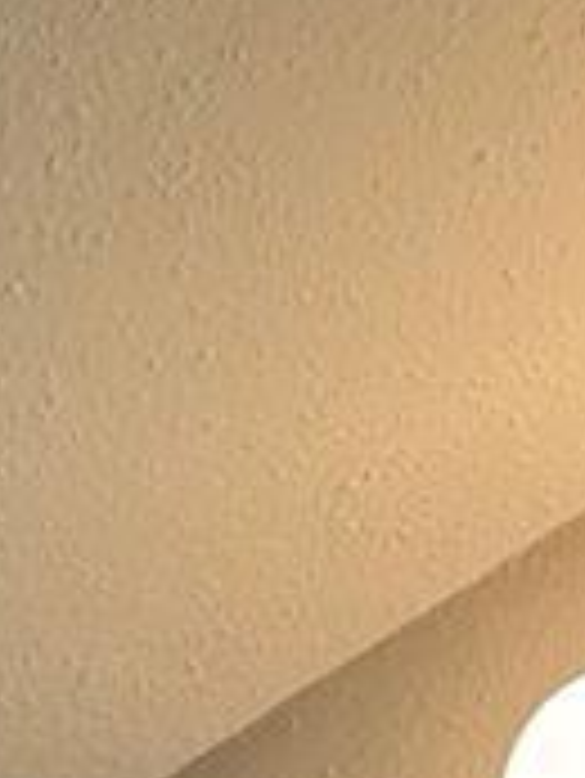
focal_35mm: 97
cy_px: 2536
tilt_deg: -11.4
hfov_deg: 13.7
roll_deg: +4.3
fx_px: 2183
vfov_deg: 10.4
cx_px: -454
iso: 100
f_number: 2.2
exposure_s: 1/120
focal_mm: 2.22
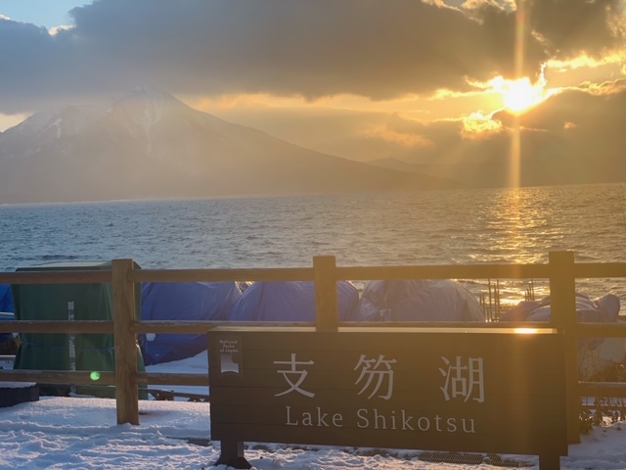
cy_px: 235
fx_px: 940
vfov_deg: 28.0
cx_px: 313
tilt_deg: -1.9
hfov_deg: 36.8
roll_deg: +1.7
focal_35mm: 52
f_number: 2.4
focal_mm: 6
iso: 16
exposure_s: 1/372
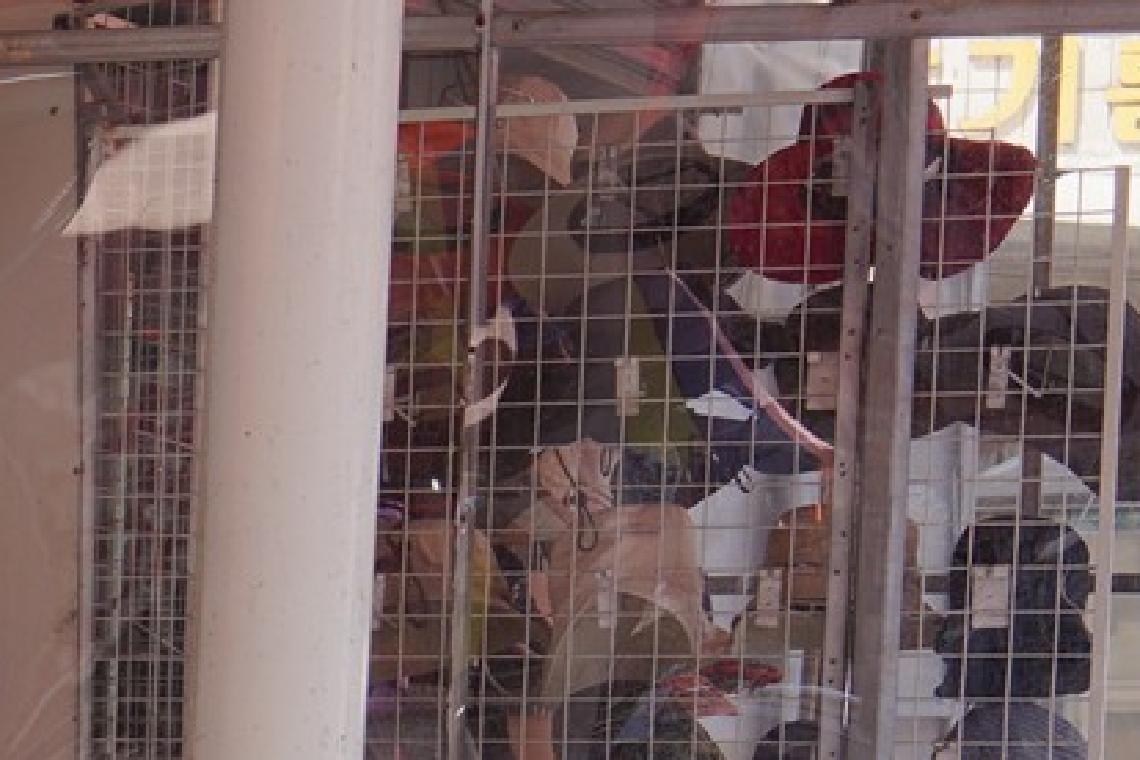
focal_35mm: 169
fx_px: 5351
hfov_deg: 10.9
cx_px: -1258
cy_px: 1349
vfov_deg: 7.9
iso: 100
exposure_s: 1/100
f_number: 5.6
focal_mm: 35
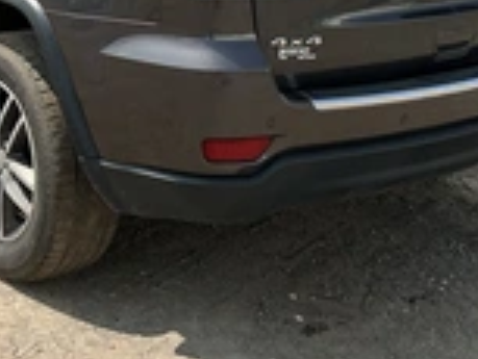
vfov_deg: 19.4
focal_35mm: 73
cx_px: 187
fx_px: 1009
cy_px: -28
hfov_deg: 26.6
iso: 25
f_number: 1.8
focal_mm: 3
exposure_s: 1/1786
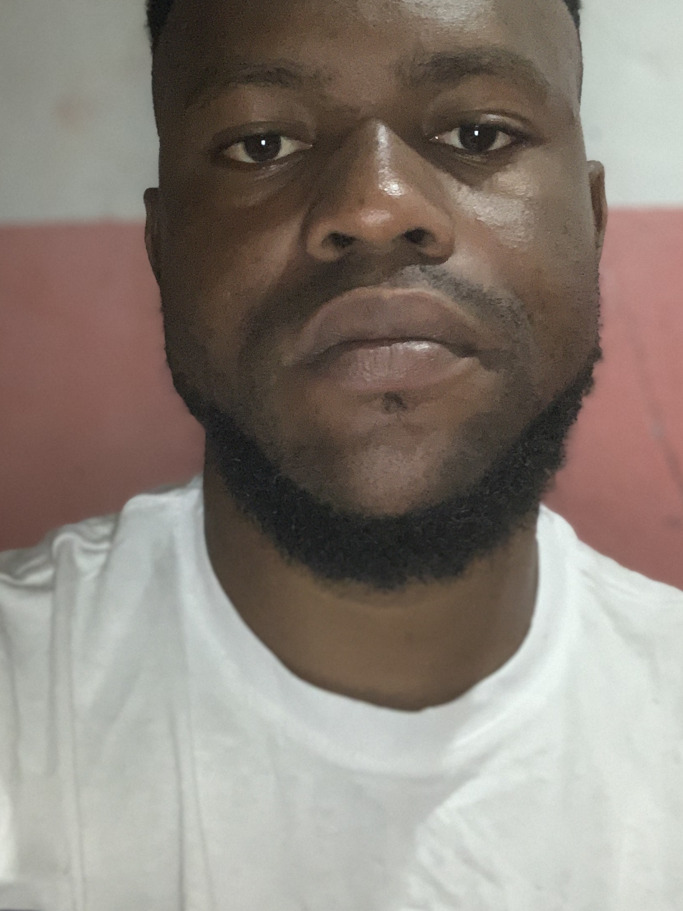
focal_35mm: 45
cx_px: 333
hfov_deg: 32.2
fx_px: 1184
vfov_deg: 41.7
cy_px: 337
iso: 640
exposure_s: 1/20
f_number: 2.2
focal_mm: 2.87
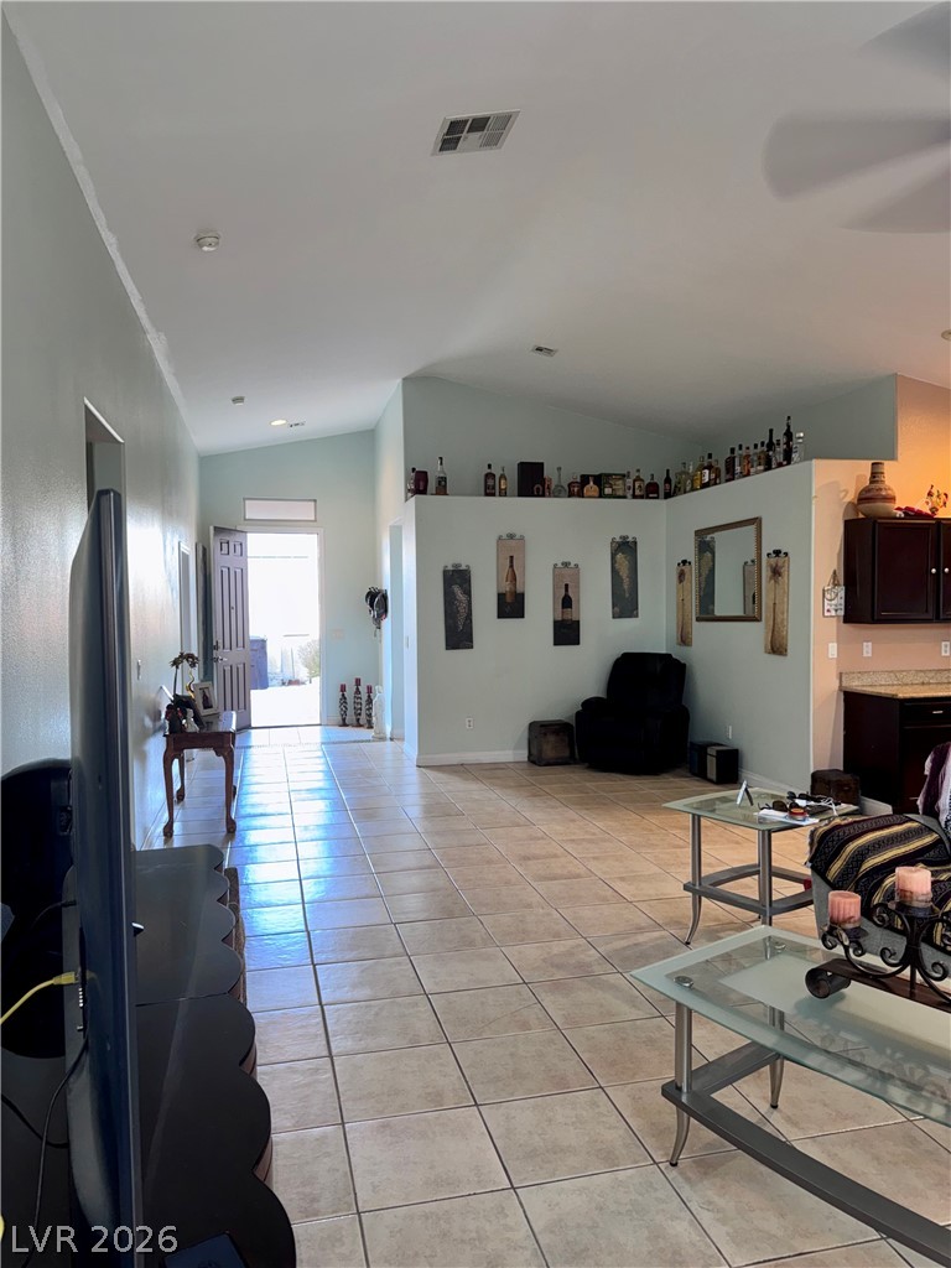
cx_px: 476
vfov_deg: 71.6
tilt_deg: -2.2
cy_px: 634
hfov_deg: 56.8
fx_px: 879
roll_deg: +0.7
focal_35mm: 24
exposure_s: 1/16
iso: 100
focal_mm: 6.76
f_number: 1.78
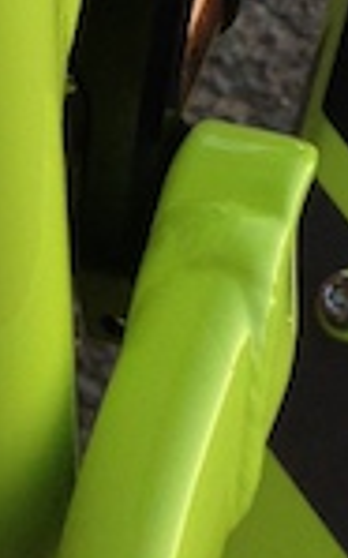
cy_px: -1127
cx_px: 326
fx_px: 3661
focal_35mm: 241
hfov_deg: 5.4
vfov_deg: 7.6
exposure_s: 1/120
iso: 50
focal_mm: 4.13
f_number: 2.4
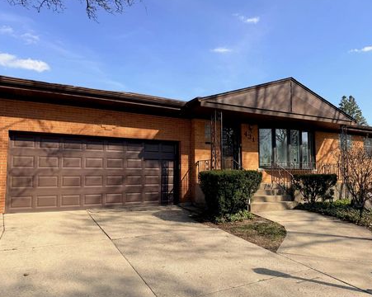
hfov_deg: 66.0
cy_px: 151
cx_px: 200
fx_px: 286
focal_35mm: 26
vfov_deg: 54.9
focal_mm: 6.76
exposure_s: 1/3759
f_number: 1.78
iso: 80
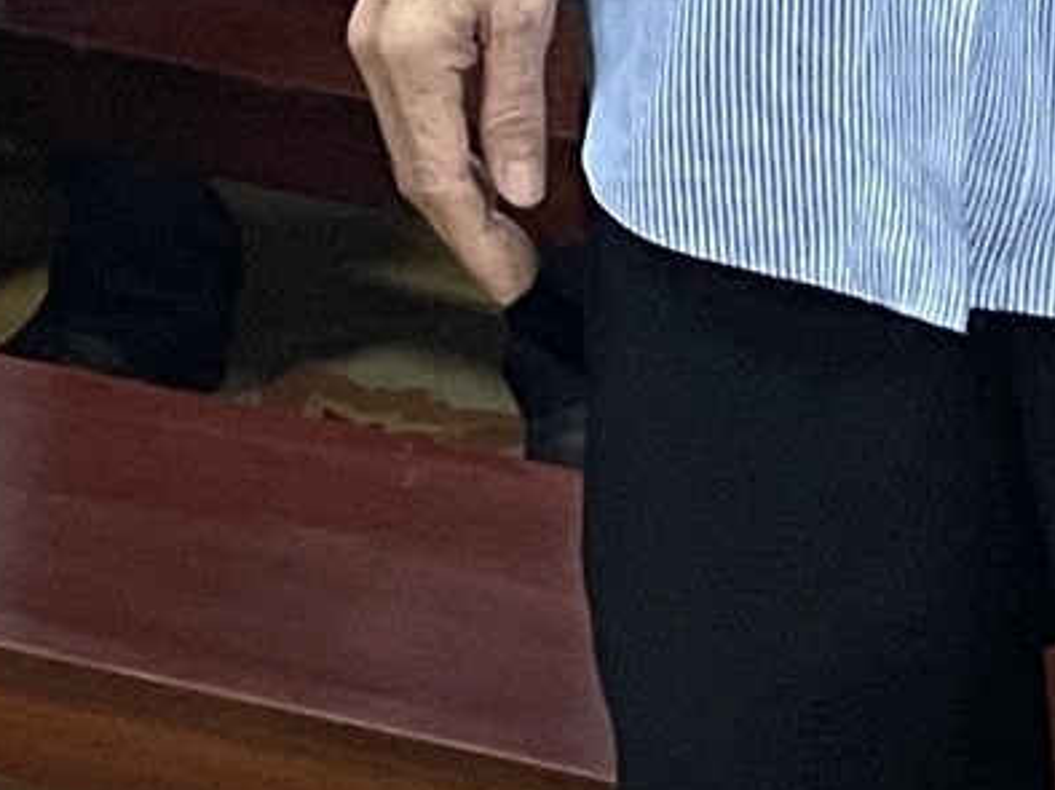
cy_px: -1087
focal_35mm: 132
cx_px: -273
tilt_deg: +0.4
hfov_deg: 14.4
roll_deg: -1.1
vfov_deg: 9.9
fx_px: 4021
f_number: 1.6
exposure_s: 1/50
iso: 400
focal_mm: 5.1
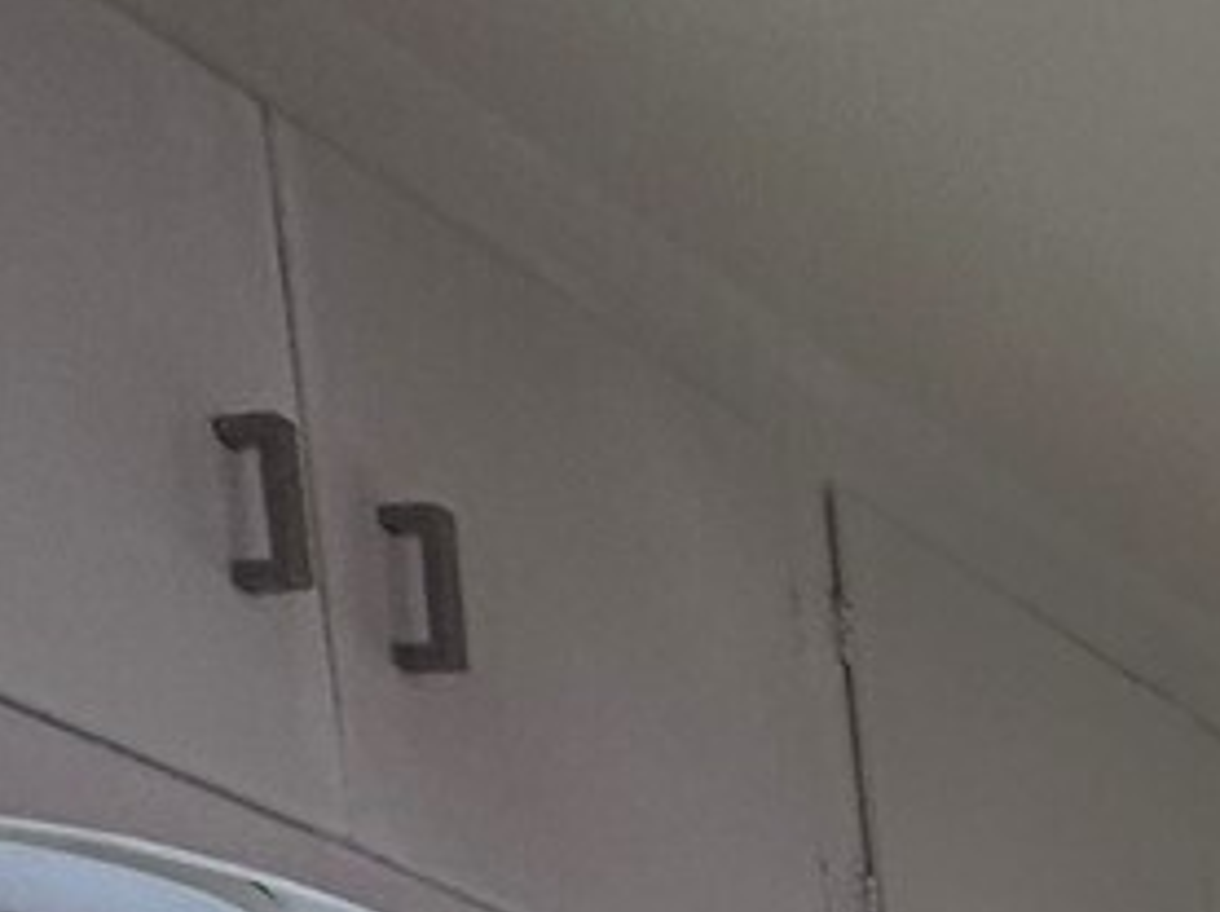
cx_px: 3096
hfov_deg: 14.0
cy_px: 2357
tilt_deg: -4.5
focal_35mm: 81
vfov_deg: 12.7
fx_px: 2851
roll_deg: +1.2
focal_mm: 2.22
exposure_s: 1/114
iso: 50
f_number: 2.2
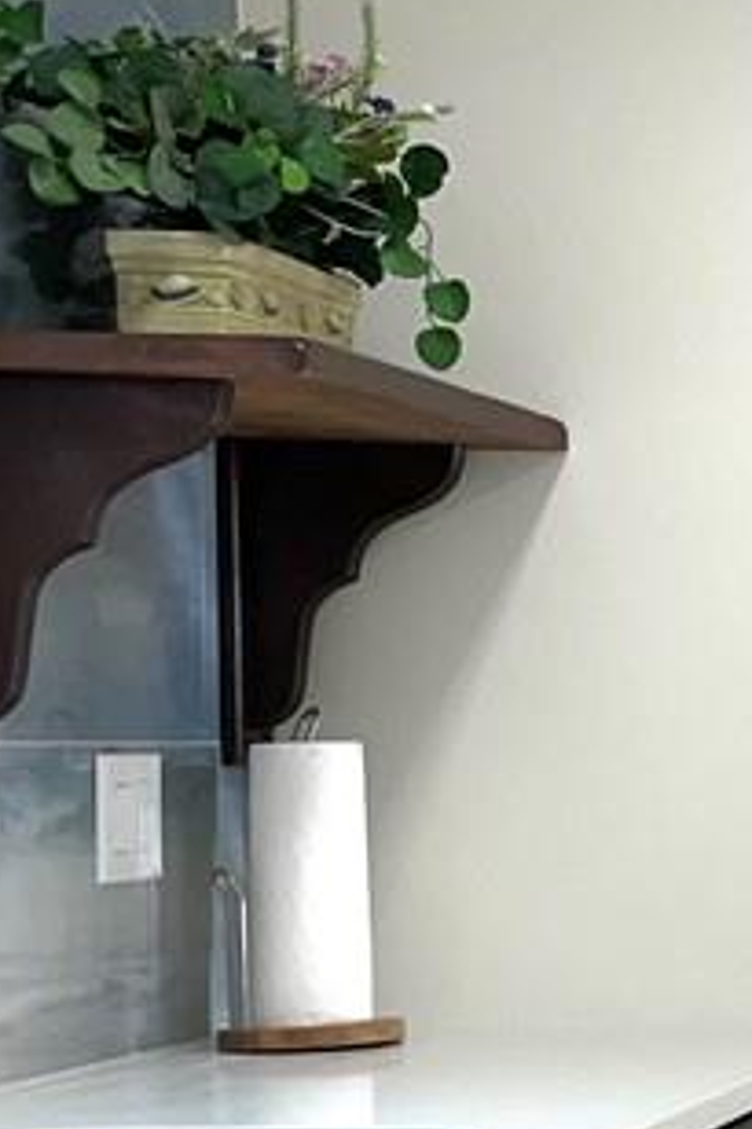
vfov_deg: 22.4
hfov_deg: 13.0
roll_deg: -0.1
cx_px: 1555
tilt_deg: -2.9
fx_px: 2823
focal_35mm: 90
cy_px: 832
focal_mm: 4.2
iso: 32
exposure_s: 1/189
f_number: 1.6
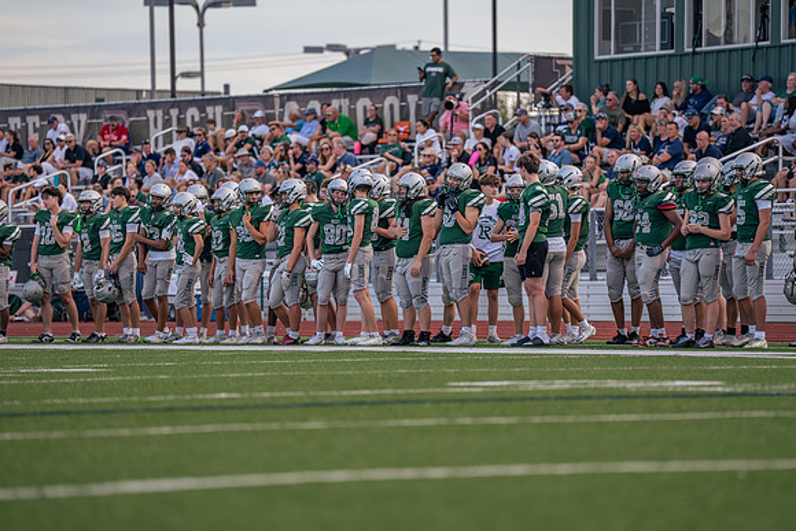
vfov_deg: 6.6
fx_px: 4593
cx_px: 398
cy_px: 266
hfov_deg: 9.9
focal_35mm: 208
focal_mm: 200
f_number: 2.8
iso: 800
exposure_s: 1/2500
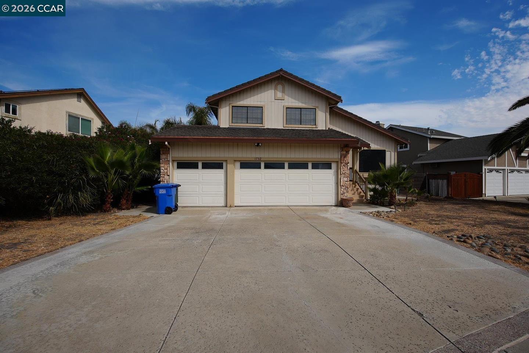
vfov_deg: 73.8
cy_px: 176
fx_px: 235
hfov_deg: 96.7
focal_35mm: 16
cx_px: 264
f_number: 5
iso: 80
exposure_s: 1/1000
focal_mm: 11
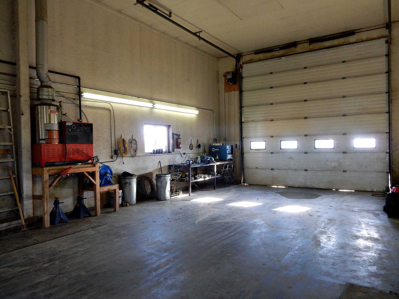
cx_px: 200
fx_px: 288
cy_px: 150
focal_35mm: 25
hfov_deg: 69.4
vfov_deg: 54.9
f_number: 3.7
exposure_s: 1/30
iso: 250
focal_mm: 4.5
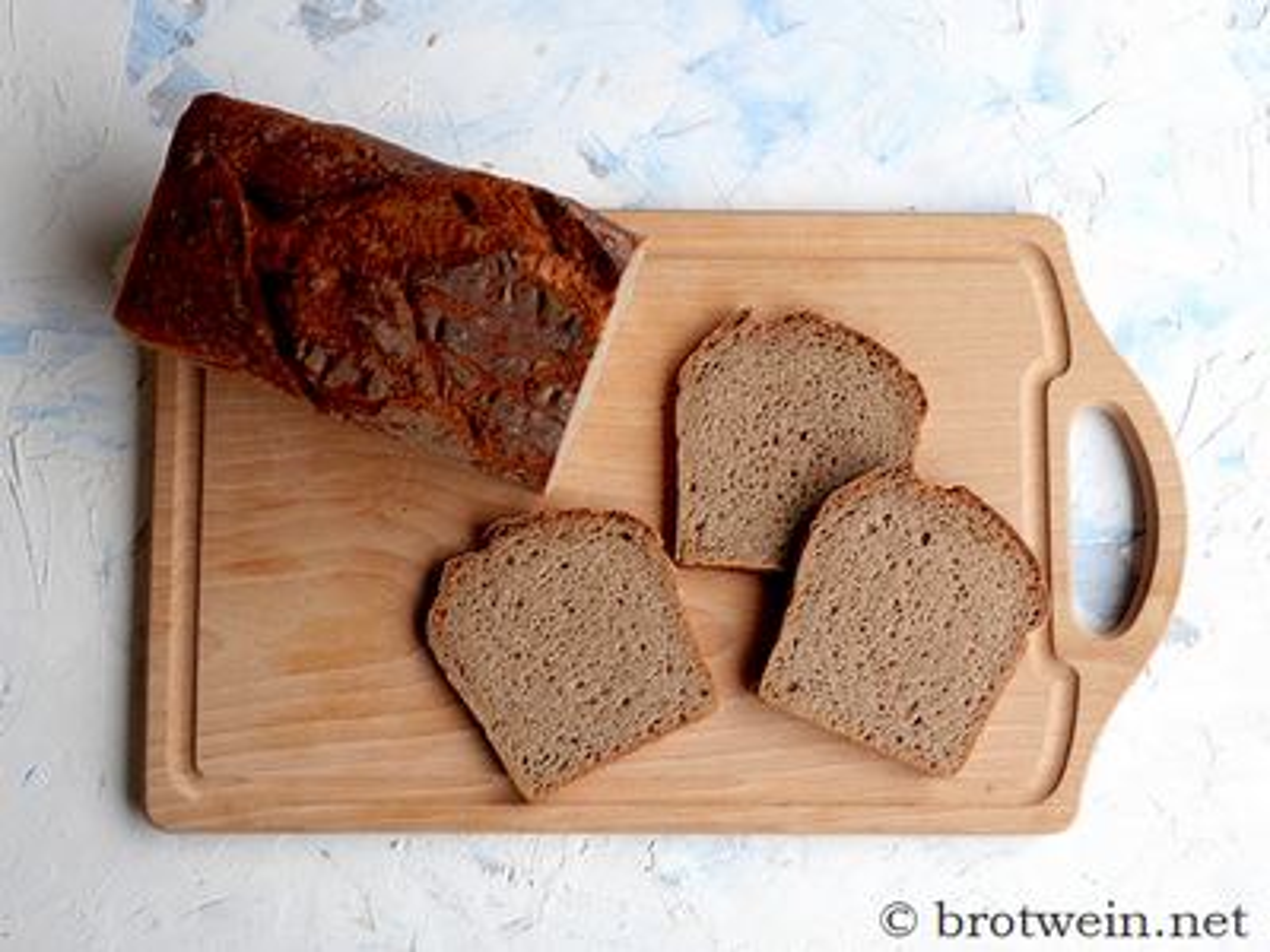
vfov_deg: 29.1
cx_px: 635
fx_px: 1834
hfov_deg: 38.2
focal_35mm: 50
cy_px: 476
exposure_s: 1/100
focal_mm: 25
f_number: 3.2
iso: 400
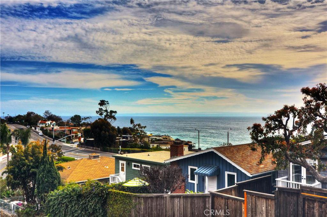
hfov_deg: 53.2
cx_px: 164
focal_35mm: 36
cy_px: 108
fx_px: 327
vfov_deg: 36.8
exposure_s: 1/1000
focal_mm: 24
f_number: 8
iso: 200
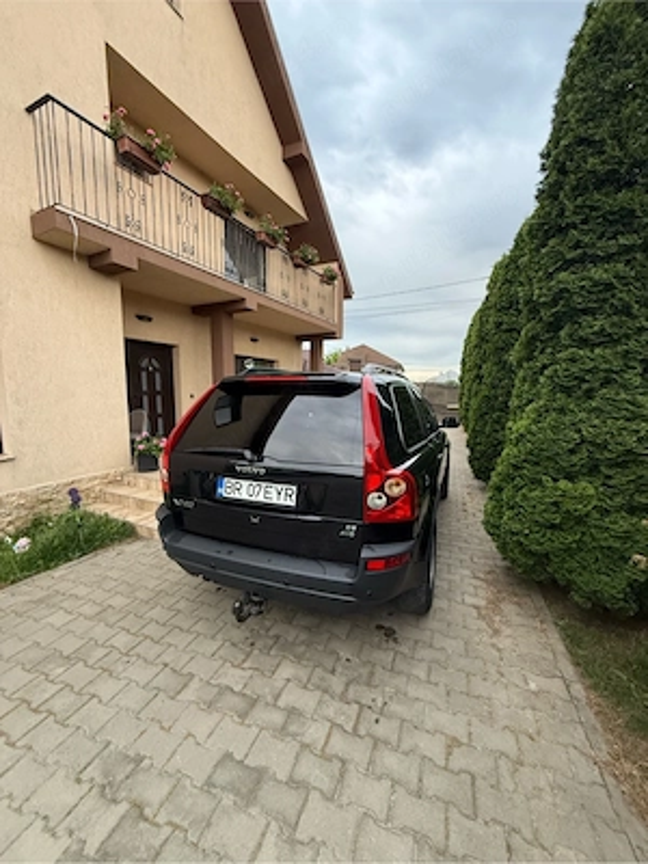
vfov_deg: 102.1
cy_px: 432
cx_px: 324
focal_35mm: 14
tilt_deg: -7.4
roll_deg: -0.2
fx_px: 349
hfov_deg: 85.7
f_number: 2.2
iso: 250
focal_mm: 2.22
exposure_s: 1/99
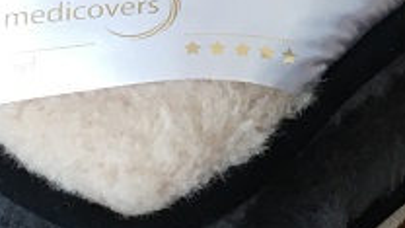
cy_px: -247
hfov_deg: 14.1
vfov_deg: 7.6
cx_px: 177
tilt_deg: -31.6
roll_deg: -5.0
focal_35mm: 152
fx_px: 1632
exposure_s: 1/33
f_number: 2.2
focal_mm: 4.15
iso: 64
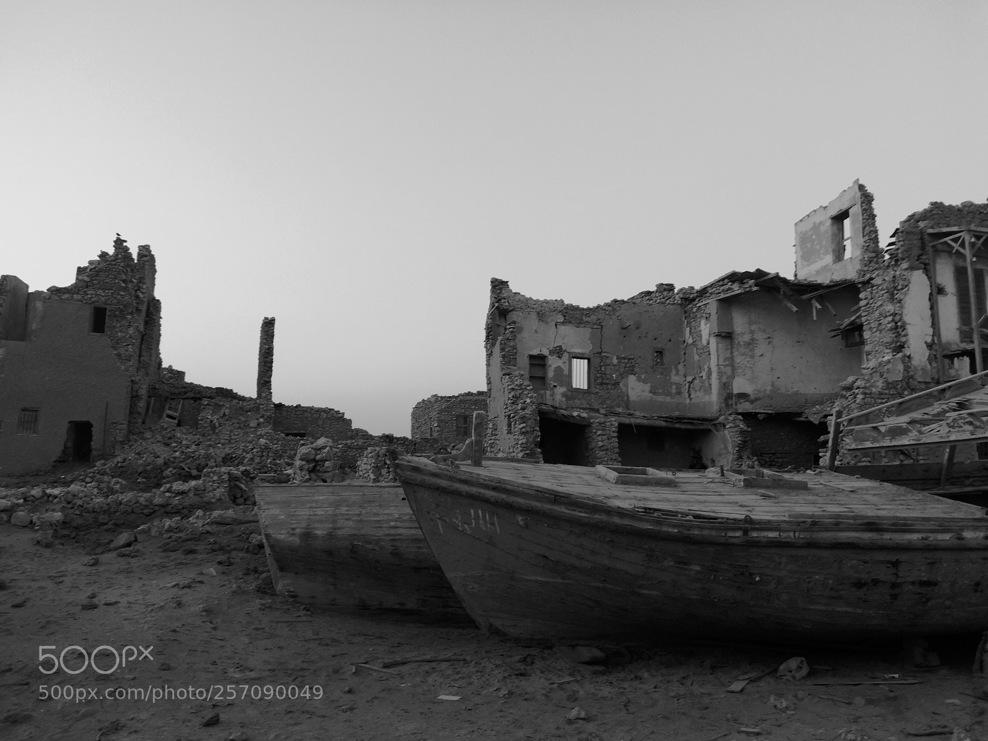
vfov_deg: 51.4
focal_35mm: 27
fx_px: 771
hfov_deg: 65.3
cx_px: 494
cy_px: 370
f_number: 1.6
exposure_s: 1/50
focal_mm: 3.95
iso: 64
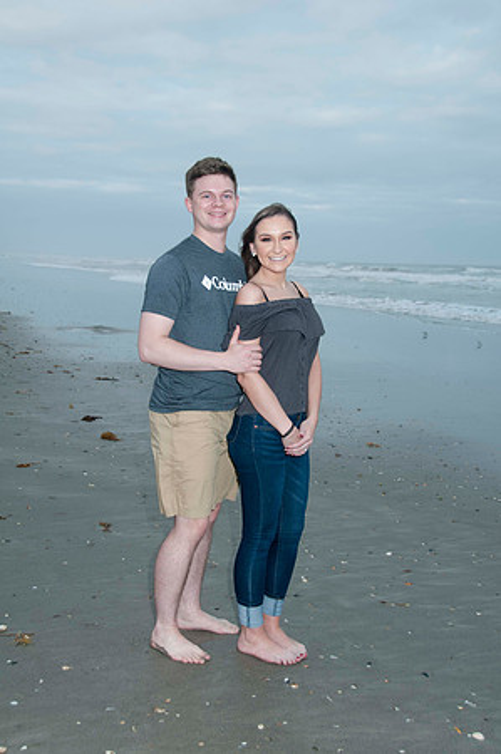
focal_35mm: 44
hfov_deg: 30.8
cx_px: 250
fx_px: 910
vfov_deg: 45.0
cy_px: 377
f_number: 5.6
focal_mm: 29
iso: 100
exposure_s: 1/125
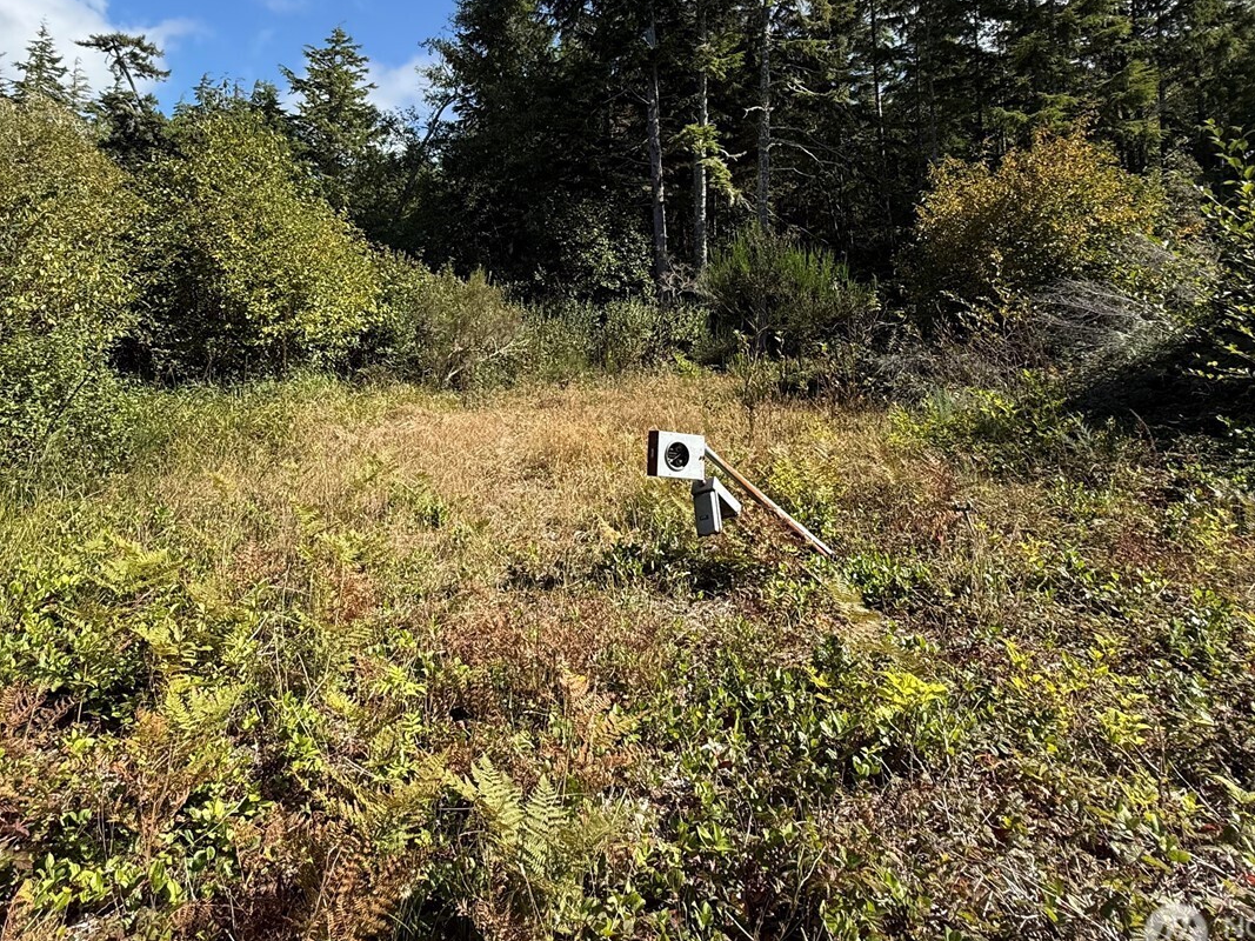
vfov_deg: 61.1
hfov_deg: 78.2
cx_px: 508
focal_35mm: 21
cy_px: 276
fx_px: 761
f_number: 2.2
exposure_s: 1/888
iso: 64
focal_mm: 2.22
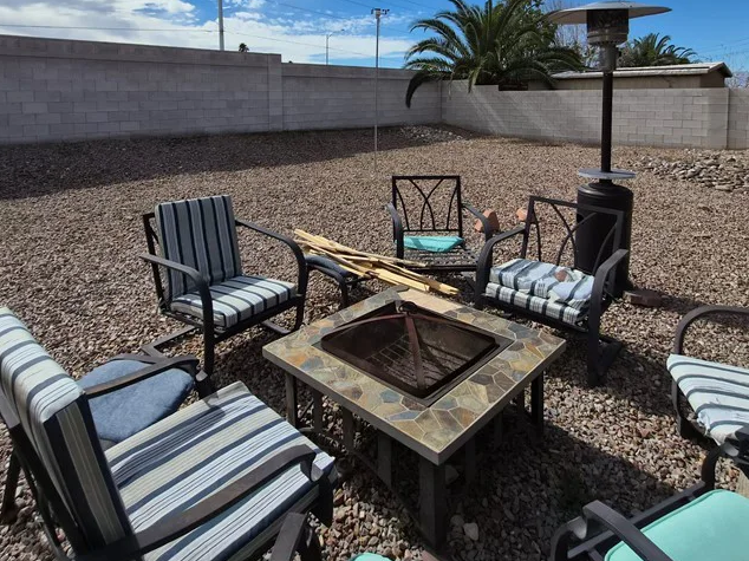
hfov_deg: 78.9
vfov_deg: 59.5
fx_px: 454
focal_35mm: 21
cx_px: 352
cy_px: 130
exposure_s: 1/2680
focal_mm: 1.7
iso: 25
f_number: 2.2
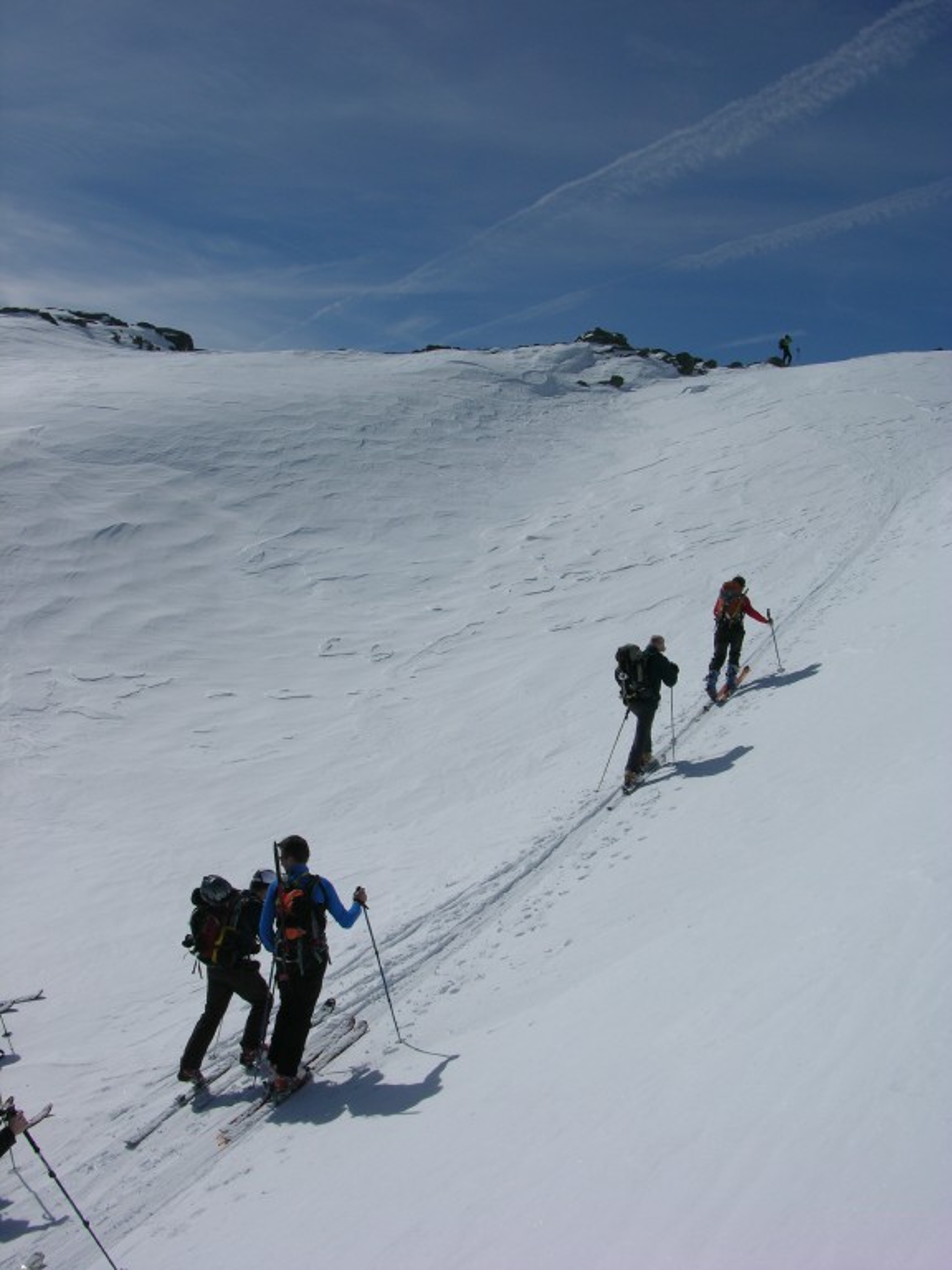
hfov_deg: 40.7
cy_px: 635
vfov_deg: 52.6
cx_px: 476
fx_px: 1283
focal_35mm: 35
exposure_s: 1/784
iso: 50
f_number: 8
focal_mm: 8.9
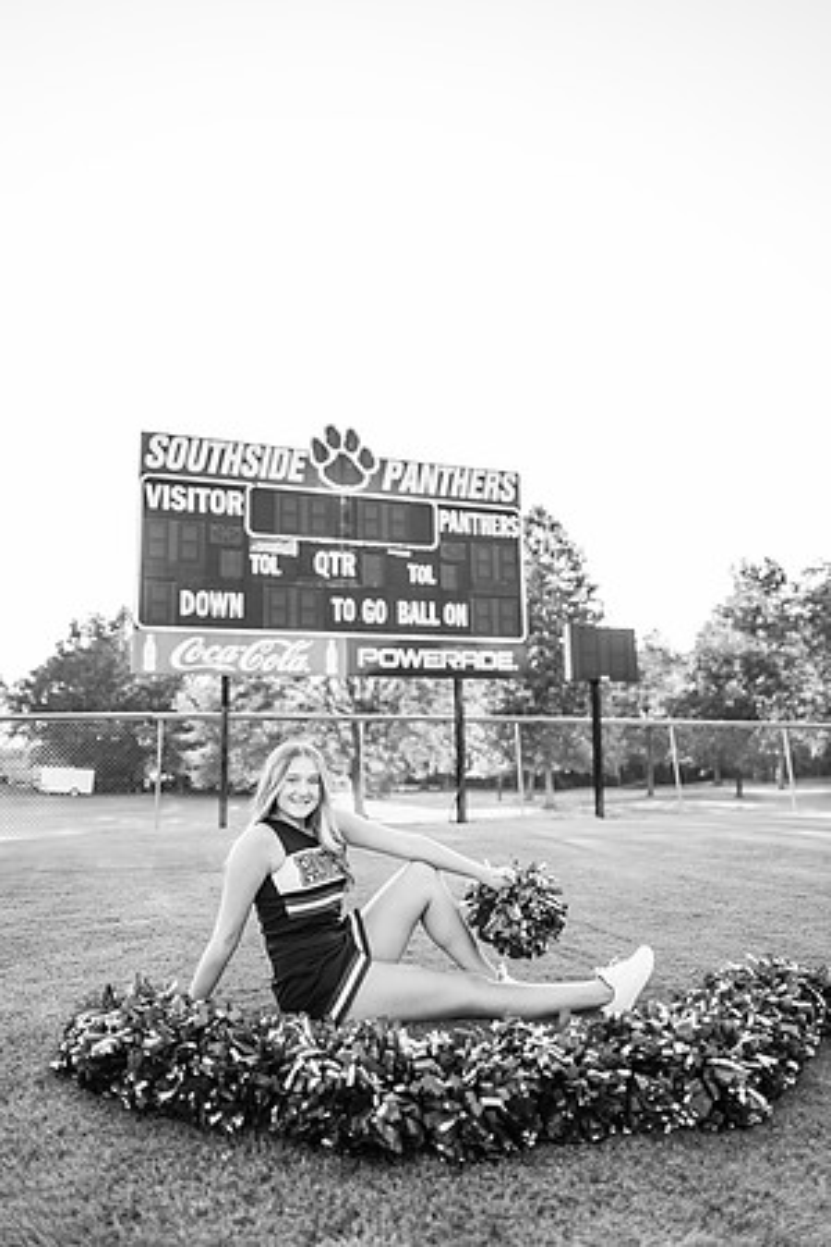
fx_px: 831
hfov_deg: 53.1
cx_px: 416
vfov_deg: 73.7
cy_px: 624
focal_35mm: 24
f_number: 2
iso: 125
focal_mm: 24
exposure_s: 1/500
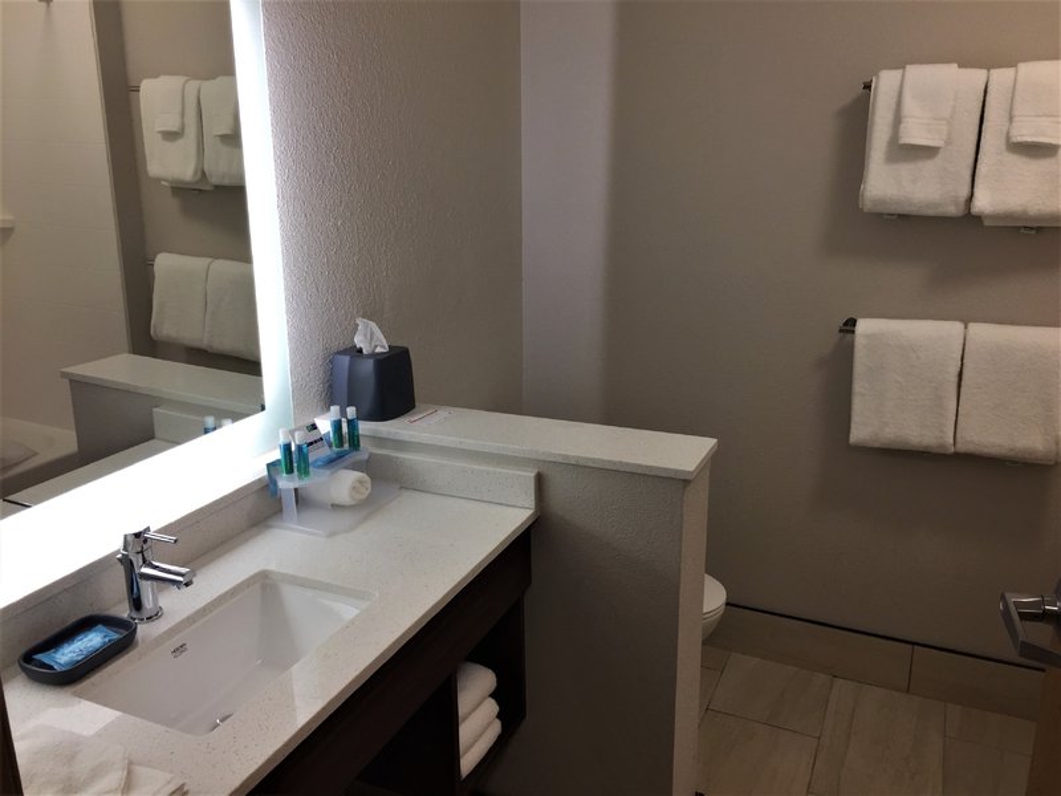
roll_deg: -0.1
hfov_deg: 61.7
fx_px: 889
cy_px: 398
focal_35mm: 29
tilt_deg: -16.1
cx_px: 530
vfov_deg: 48.2
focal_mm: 4.15
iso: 32
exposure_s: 1/40
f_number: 2.2
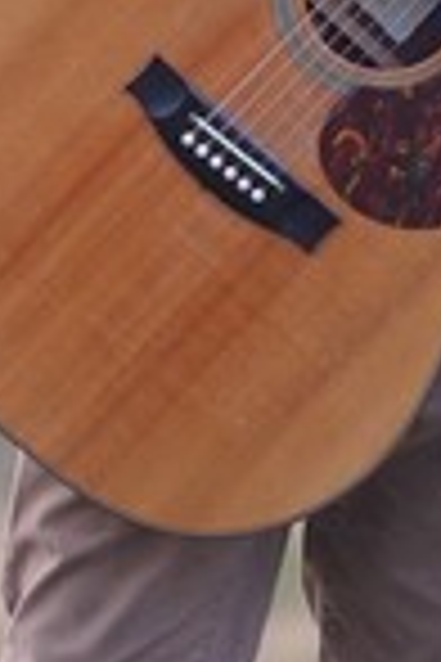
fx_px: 12476
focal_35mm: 679
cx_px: -295
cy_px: -324
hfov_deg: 2.0
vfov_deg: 3.0
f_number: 4
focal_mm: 133
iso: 1600
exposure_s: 1/160
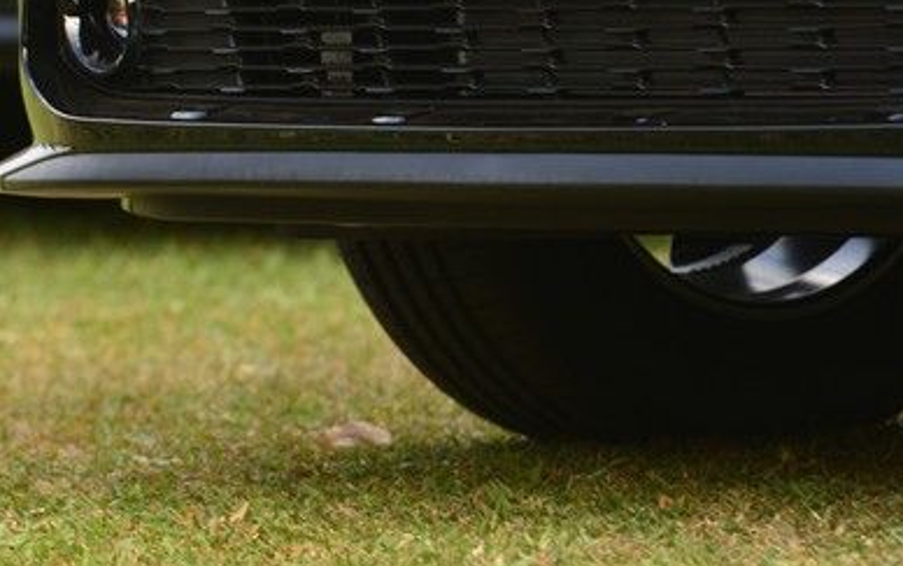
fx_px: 13248
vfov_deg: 2.4
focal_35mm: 538
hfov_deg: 3.9
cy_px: -188
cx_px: 261
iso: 250
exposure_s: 1/250
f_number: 5.6
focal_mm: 200
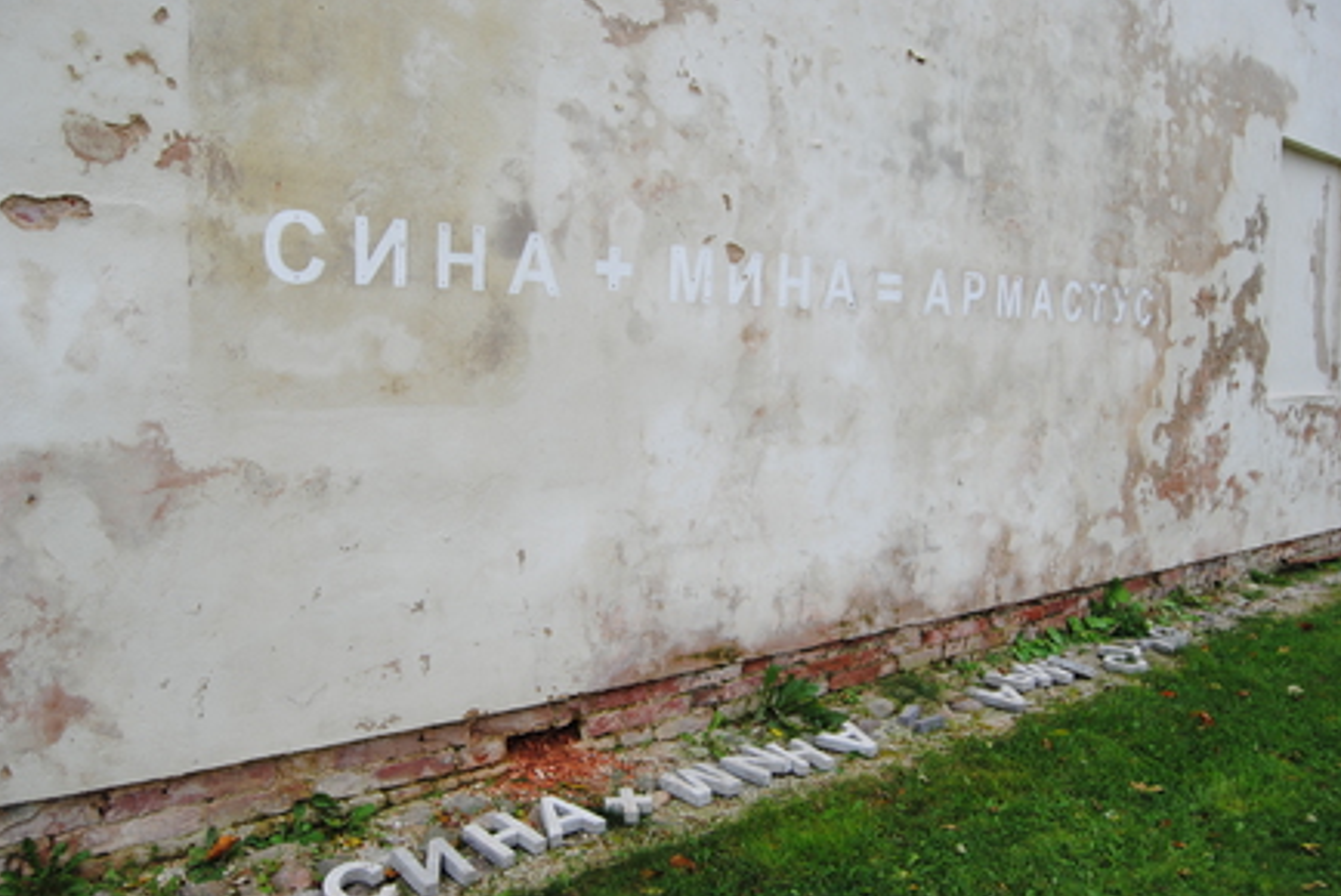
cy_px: 440
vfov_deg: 46.5
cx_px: 649
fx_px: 1044
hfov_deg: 65.4
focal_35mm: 28
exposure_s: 1/125
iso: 100
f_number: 5.6
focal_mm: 18
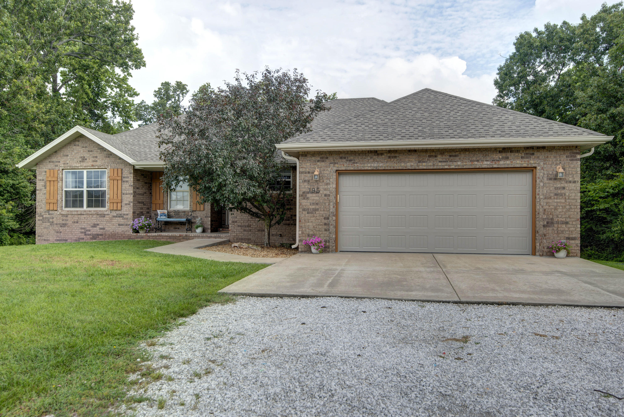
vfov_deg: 46.4
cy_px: 208
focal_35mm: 28
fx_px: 485
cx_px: 312
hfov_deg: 65.5
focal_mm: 28
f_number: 6.7
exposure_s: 1/125
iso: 100
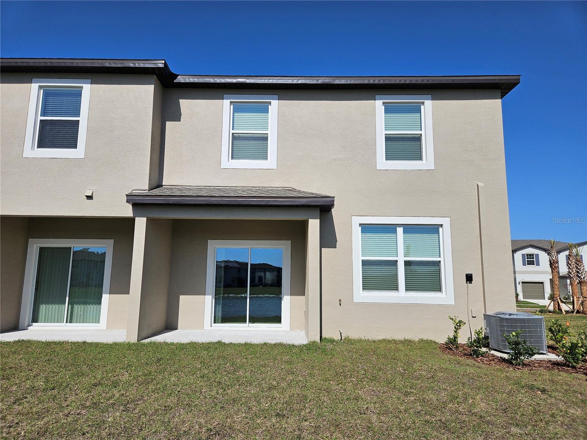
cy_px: 220
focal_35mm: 23
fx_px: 390
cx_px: 294
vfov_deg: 58.9
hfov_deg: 73.9
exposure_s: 1/3798
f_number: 1.8
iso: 25
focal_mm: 5.4
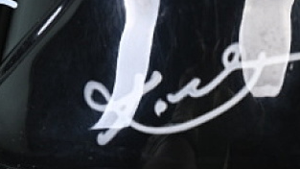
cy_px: -1
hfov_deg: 8.0
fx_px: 2156
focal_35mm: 271
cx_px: 161
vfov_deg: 4.5
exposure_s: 1/60
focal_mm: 50
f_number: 6.3
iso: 160
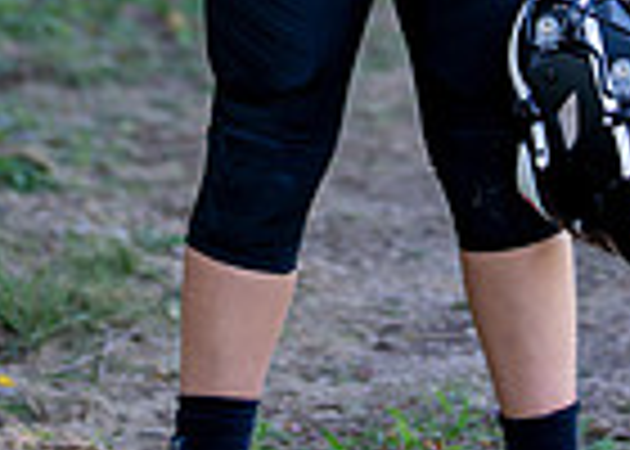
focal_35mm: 247
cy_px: -350
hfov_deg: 8.1
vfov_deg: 5.7
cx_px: 465
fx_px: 4419
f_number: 1.2
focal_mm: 50
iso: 100
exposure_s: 1/1250
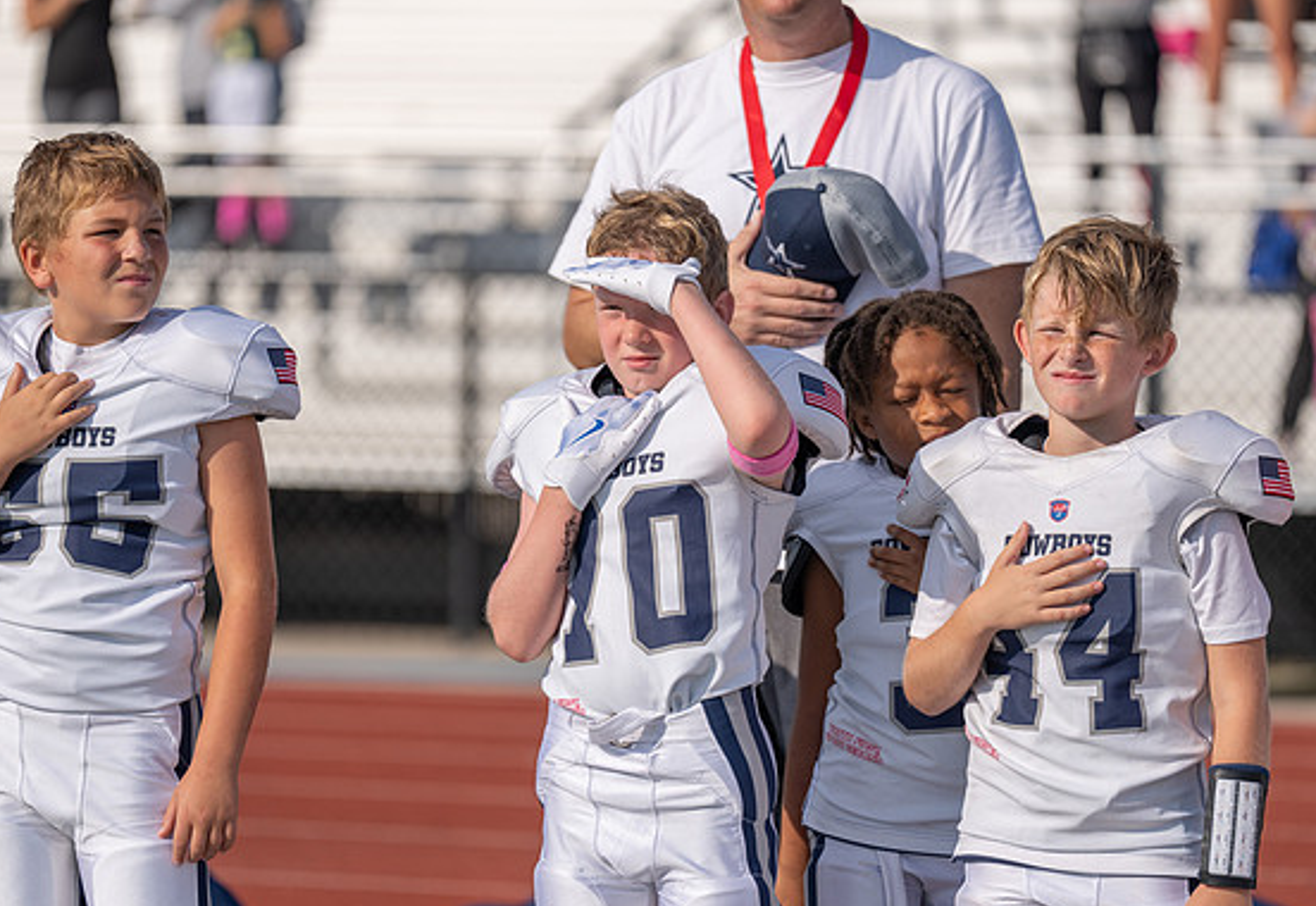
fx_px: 7569
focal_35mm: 205
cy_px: 457
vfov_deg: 6.8
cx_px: 634
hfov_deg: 9.9
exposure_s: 1/4000
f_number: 2.8
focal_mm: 191
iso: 100
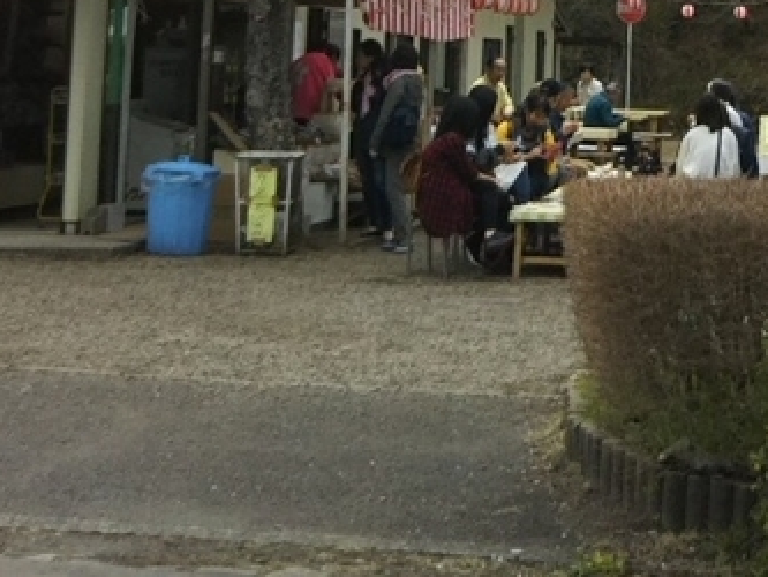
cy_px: -459
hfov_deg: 17.8
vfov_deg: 12.5
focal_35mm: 108
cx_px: 736
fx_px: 2397
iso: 25
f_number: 2.2
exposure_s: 1/330
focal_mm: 4
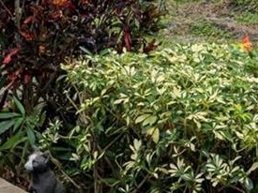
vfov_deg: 14.7
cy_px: -71
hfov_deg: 20.5
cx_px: 56
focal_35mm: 95
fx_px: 708
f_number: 8
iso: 320
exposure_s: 1/2
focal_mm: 17
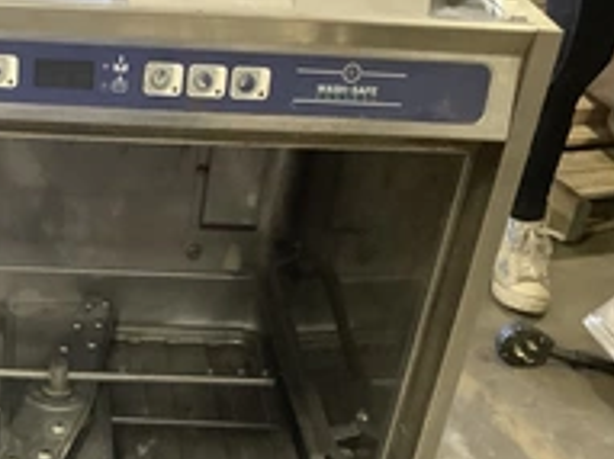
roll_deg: -4.9
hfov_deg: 28.6
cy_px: 465
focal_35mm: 65
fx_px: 1152
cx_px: 51
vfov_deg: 21.7
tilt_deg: -39.5
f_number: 2.4
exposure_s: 1/40
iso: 400
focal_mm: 3.3
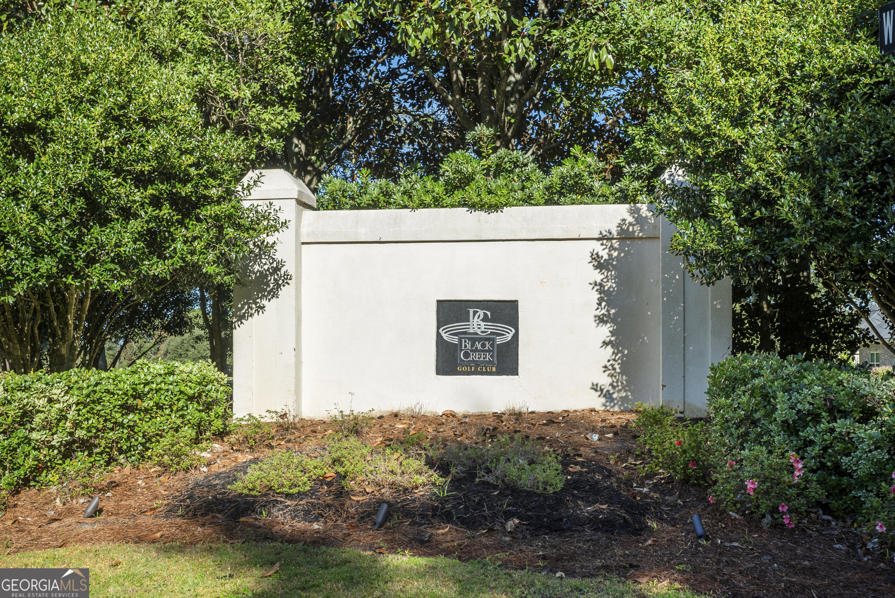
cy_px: 299
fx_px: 995
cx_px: 448
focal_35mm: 40
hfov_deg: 48.4
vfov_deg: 33.4
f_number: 9
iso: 100
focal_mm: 40
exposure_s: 1/125
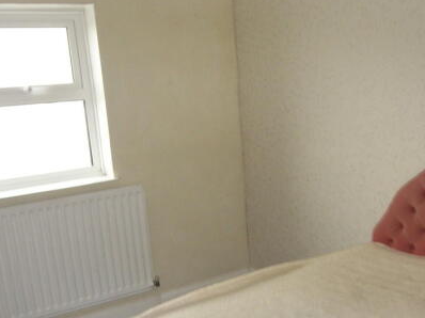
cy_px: 227
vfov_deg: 32.4
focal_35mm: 44
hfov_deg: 43.0
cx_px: 207
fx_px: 540
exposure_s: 1/30
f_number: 3.2
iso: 200
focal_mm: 6.4
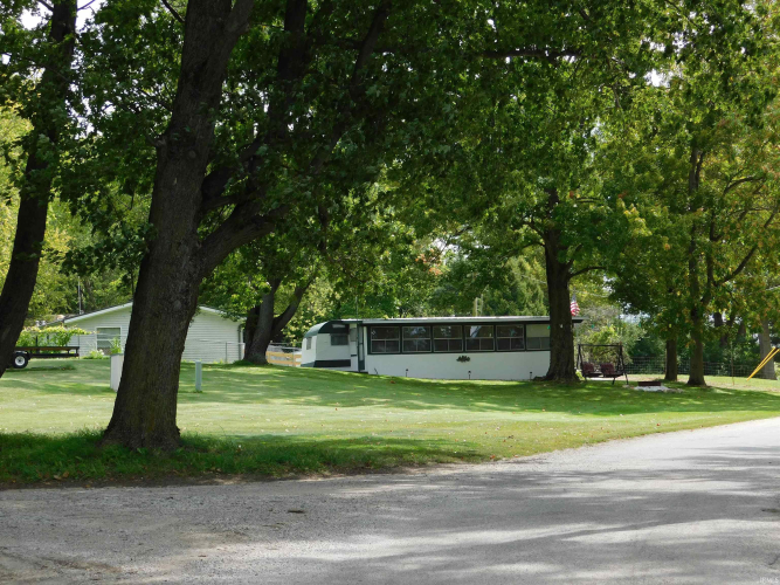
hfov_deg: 27.4
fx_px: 1600
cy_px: 292
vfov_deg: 20.7
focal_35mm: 71
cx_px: 390
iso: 125
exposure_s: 1/250
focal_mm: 12.6
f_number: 4.3
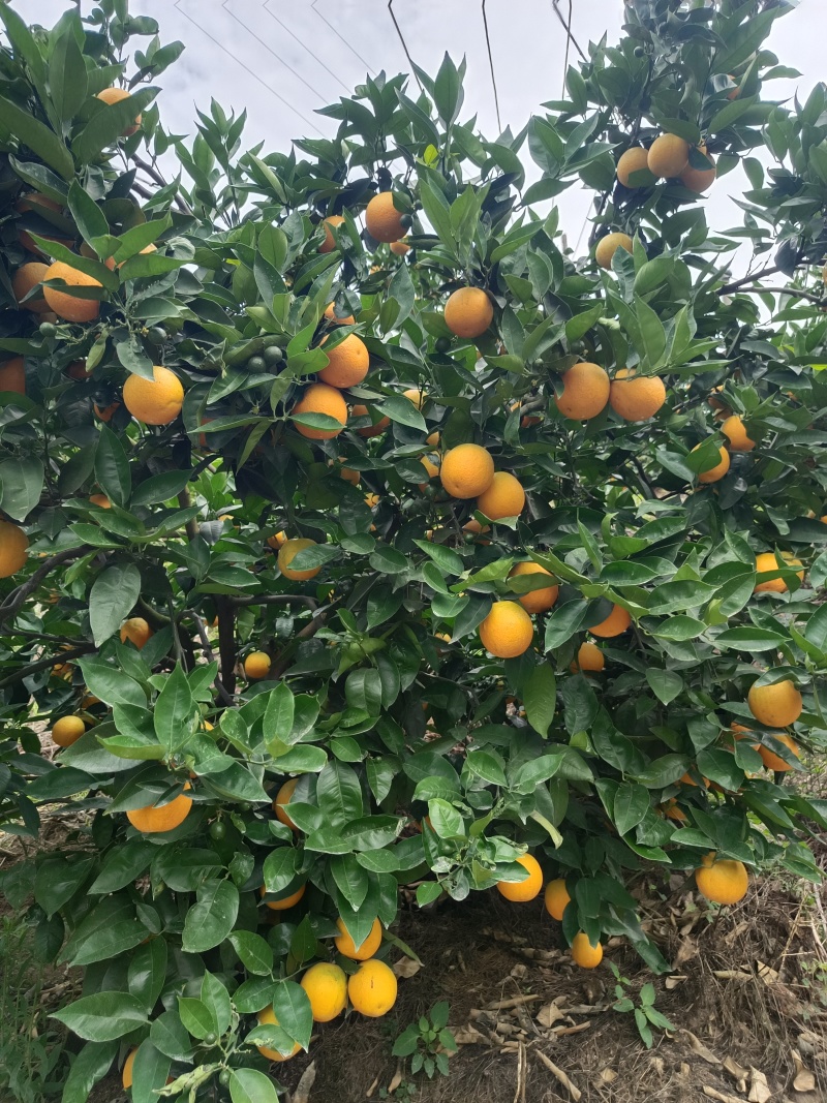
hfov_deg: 58.9
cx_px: 414
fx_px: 733
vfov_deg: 73.9
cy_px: 552
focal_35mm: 23
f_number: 1.88
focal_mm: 5.59
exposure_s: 1/124
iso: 100
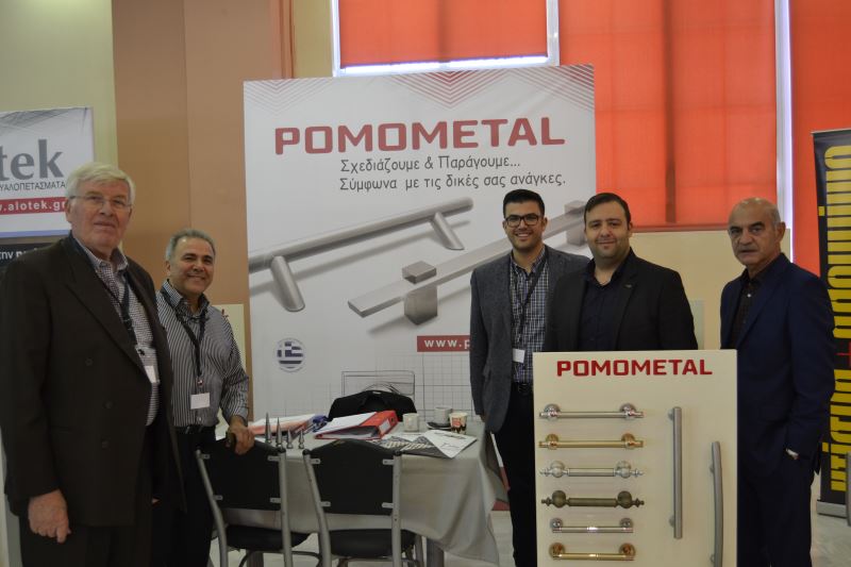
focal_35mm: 34
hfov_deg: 55.1
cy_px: 284
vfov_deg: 38.3
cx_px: 426
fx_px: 815
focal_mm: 23
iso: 720
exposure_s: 1/60
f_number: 3.8
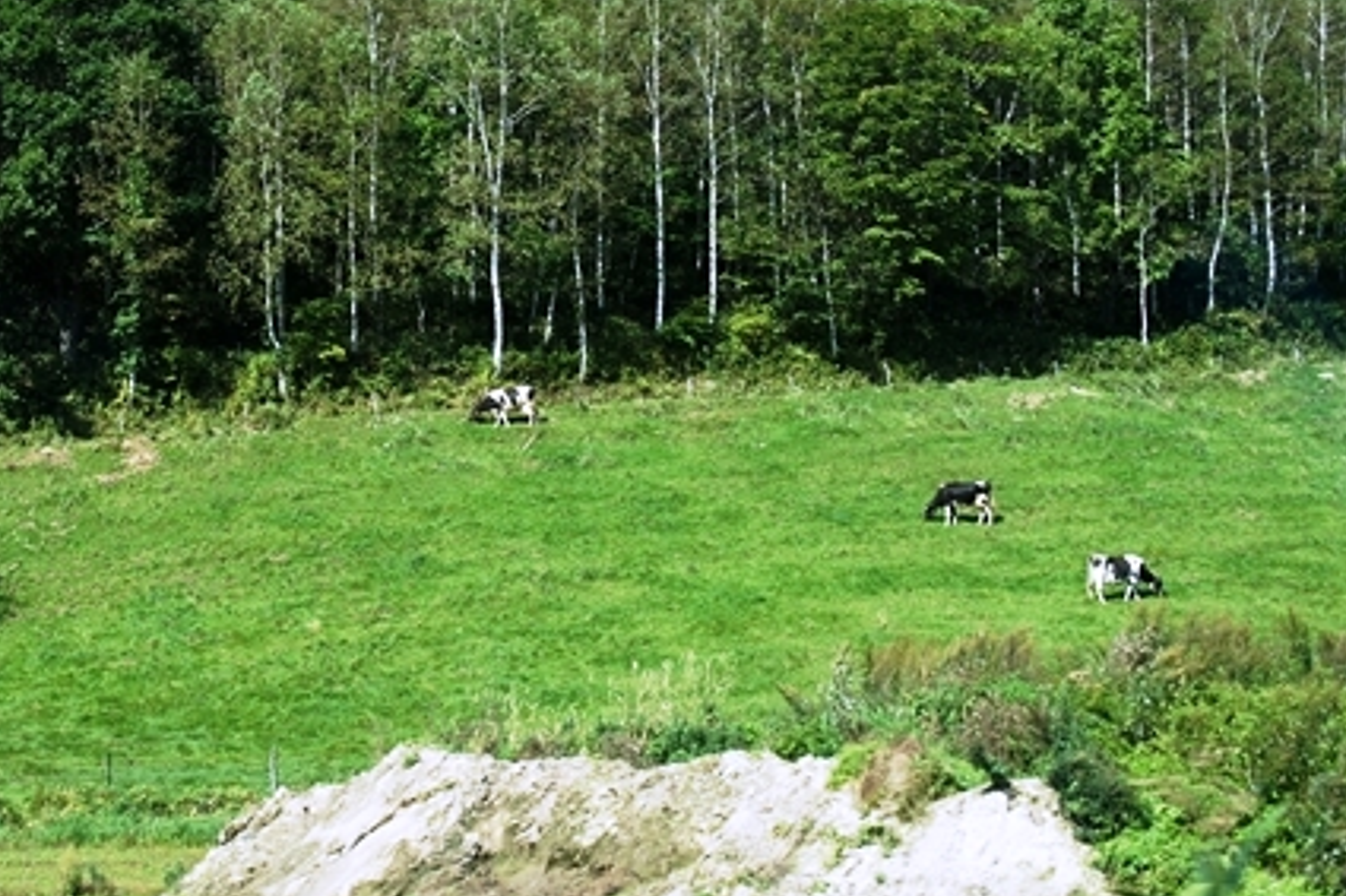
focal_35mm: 79
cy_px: 393
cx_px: 383
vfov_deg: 17.3
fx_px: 2952
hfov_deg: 25.5
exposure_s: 1/400
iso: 200
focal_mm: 28
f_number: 6.3
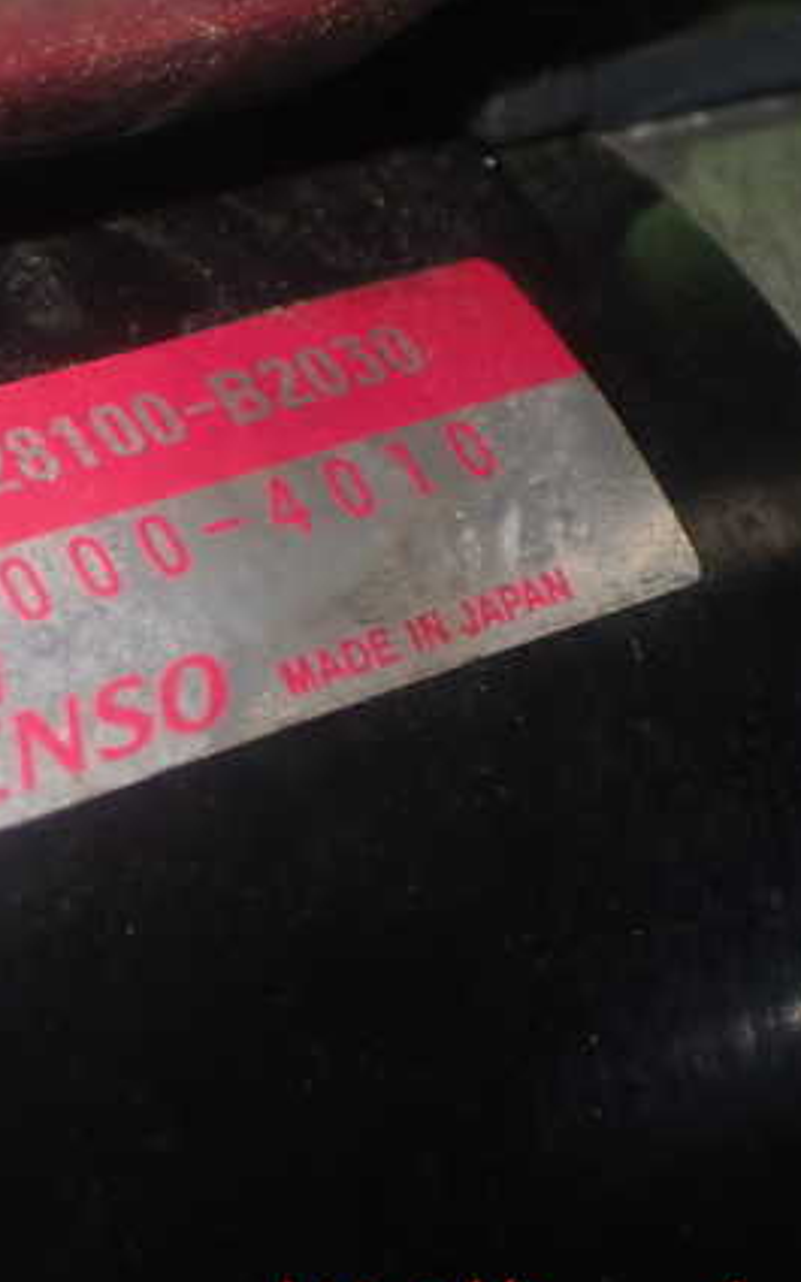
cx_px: 57
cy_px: 671
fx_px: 2305
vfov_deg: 31.1
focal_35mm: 66
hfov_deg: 19.3
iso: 320
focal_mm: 7.84
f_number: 2.9
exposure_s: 1/40
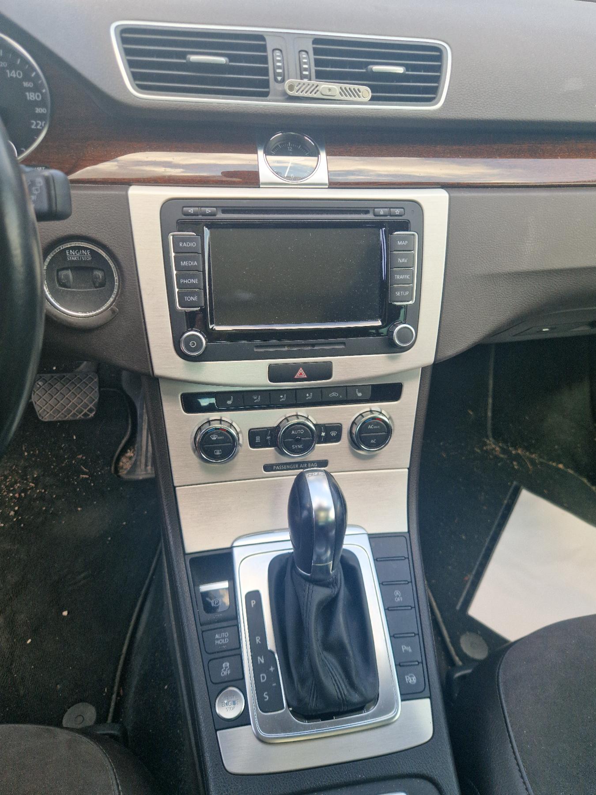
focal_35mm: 23
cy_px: 398
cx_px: 298
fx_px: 528
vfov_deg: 73.9
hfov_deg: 58.9
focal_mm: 5.4
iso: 50
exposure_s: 1/100
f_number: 1.8
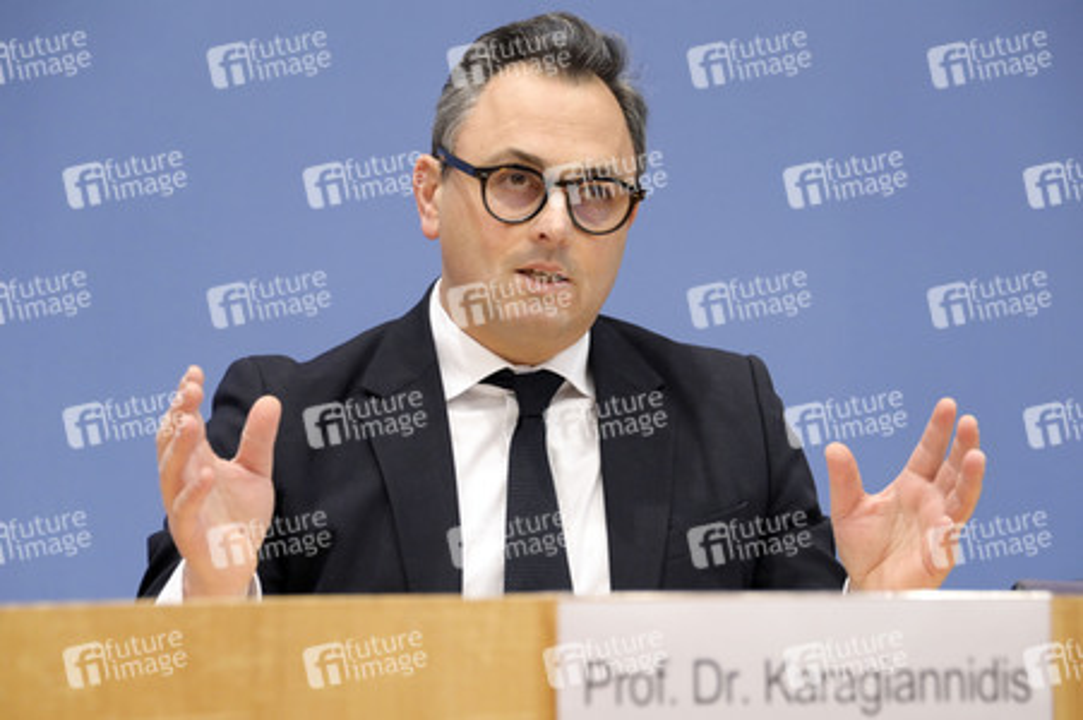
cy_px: 360
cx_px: 542
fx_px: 3487
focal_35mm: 116
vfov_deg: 11.8
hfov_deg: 17.7
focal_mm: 116
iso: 5000
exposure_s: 1/400
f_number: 5.6
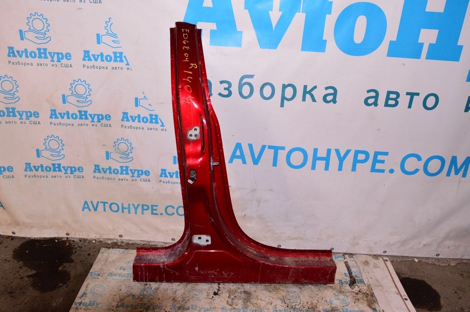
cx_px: 235
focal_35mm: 30
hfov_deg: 62.0
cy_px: 156
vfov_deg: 43.5
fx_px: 391
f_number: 8
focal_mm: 20
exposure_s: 1/200
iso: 1600
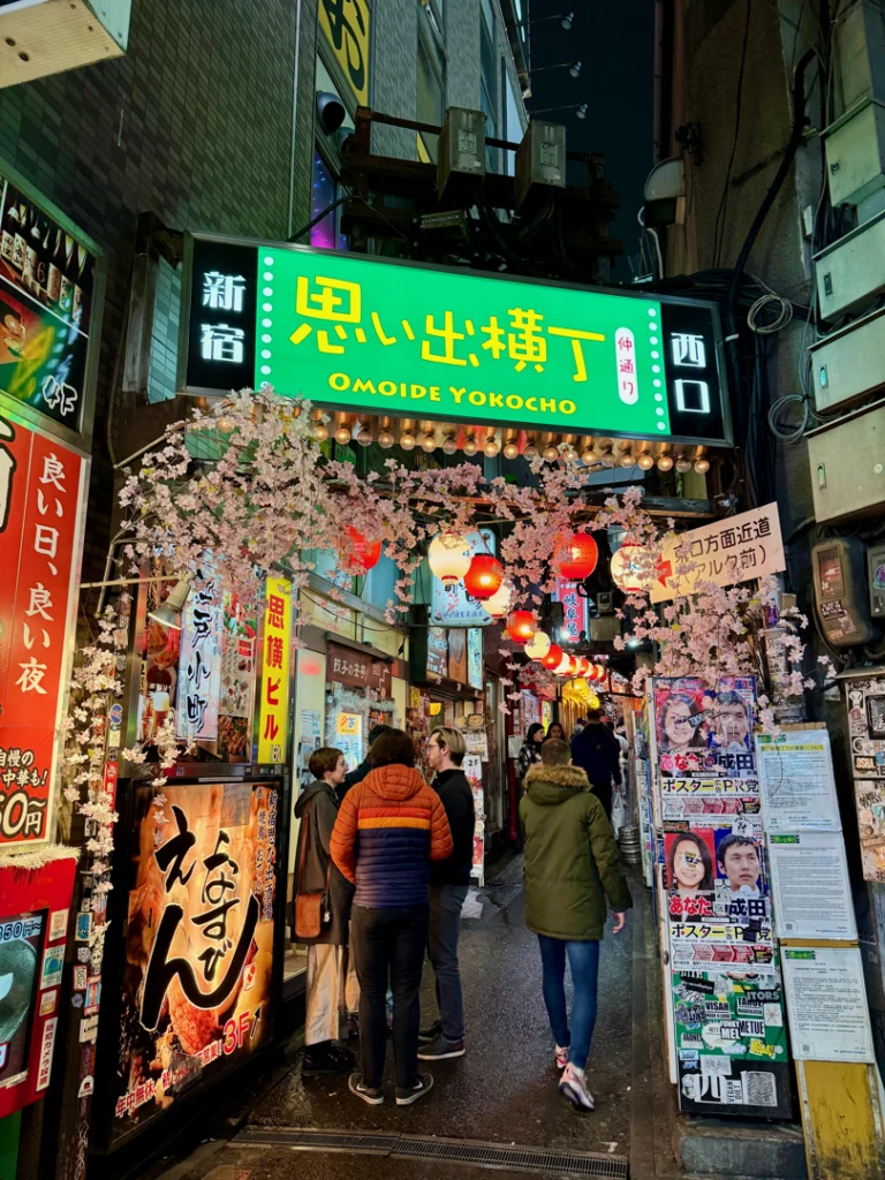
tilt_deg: +12.0
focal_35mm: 24
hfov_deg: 56.8
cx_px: 442
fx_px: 818
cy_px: 590
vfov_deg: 71.6
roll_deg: +0.1
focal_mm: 6.86
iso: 200
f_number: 1.78
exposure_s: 1/100
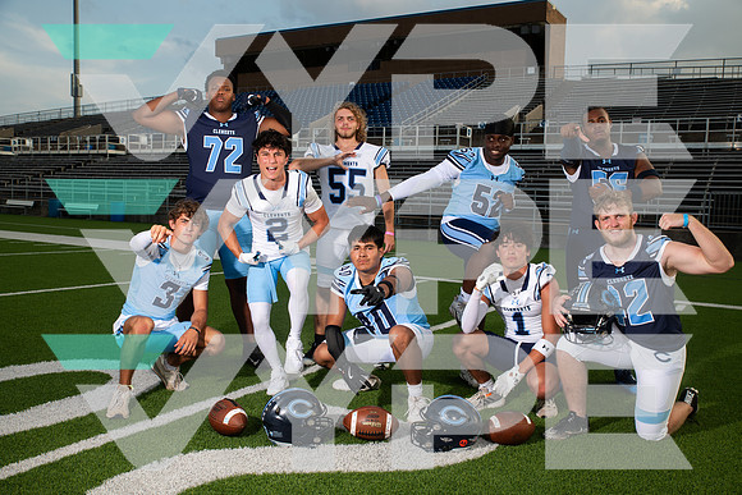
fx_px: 701
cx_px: 371
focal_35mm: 34
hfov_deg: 55.8
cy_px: 248
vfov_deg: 38.9
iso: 160
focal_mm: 34
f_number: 7.1
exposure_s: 1/320
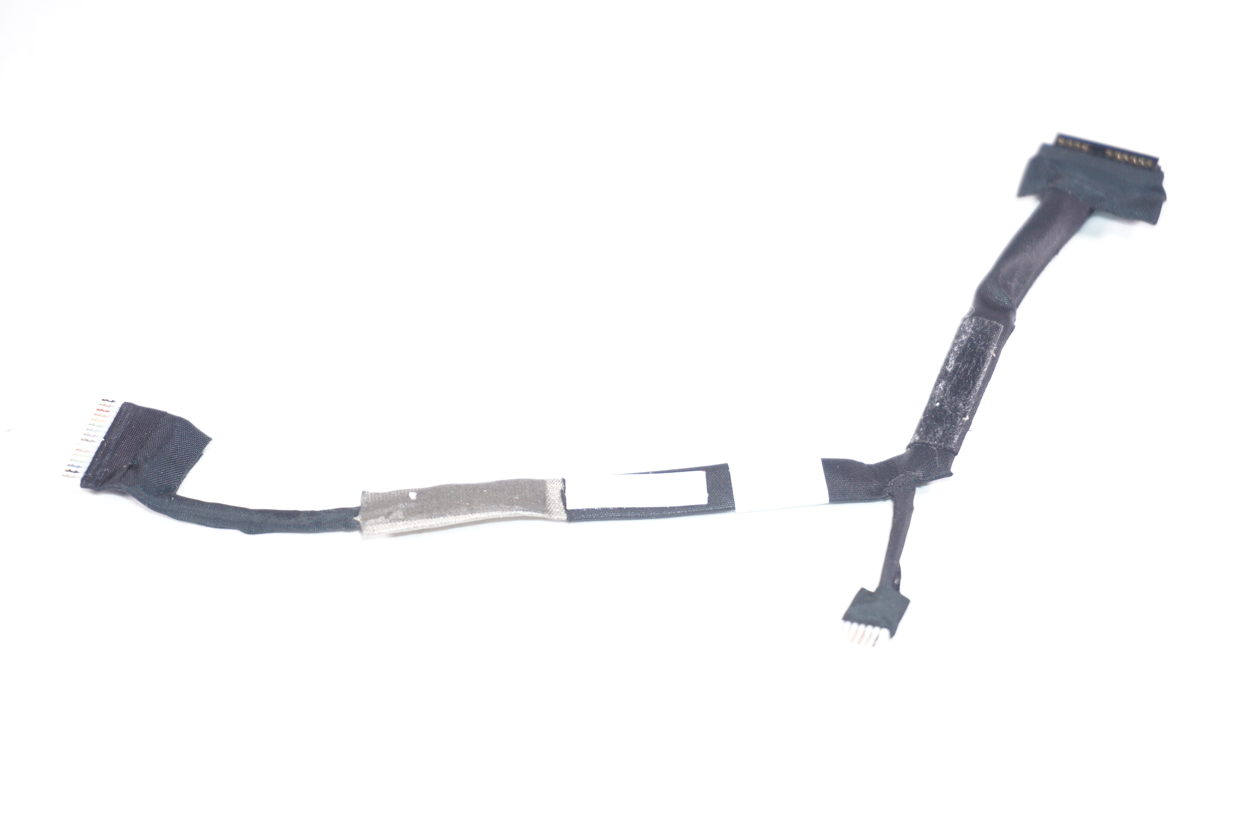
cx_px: 620
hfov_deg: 27.0
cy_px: 412
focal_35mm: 75
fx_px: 2583
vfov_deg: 18.1
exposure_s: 1/160
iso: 640
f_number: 6.3
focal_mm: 50
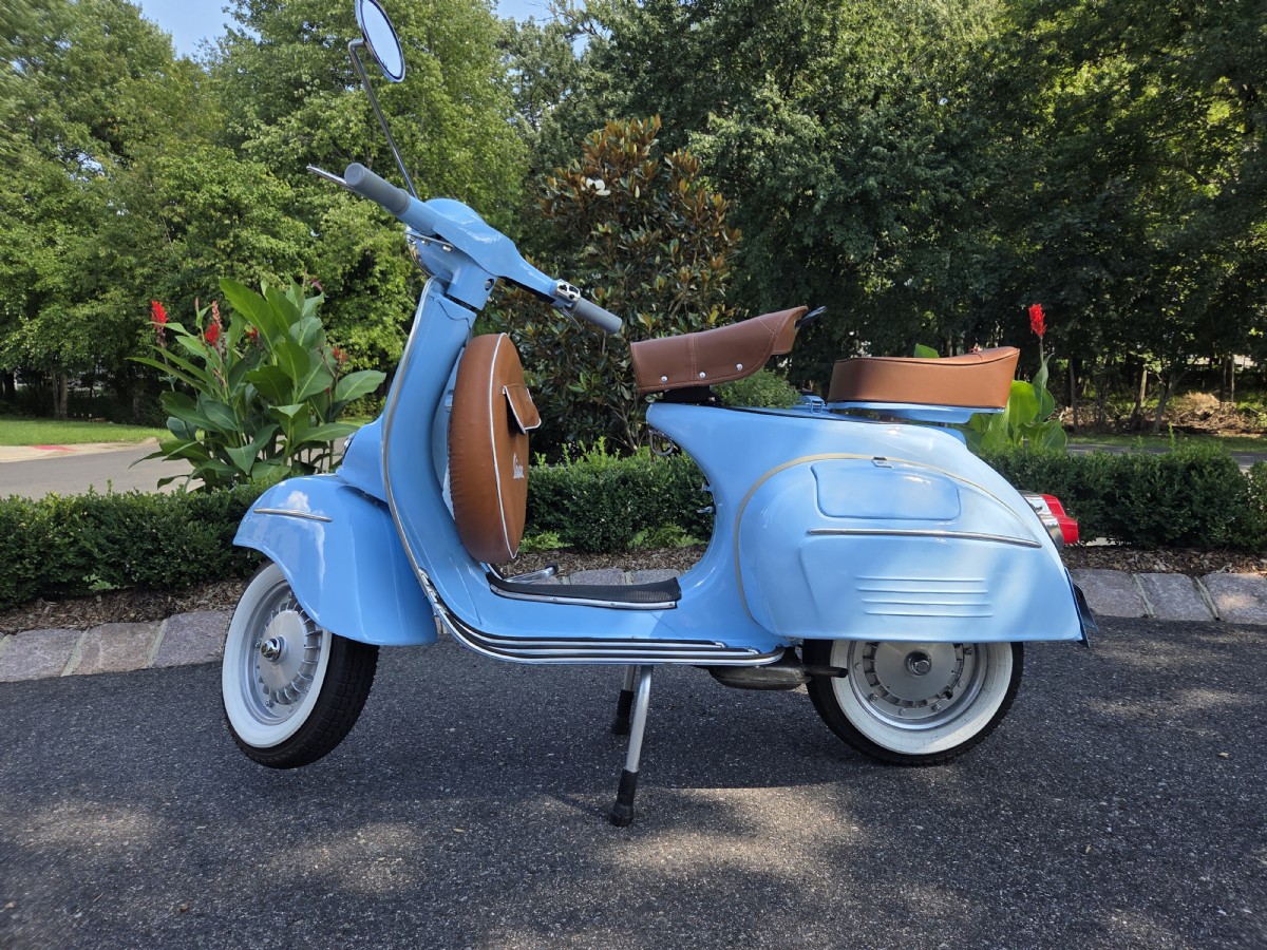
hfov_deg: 73.9
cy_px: 475
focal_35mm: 23
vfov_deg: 58.9
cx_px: 634
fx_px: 842
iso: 80
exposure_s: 1/1437
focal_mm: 5.4
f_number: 1.8
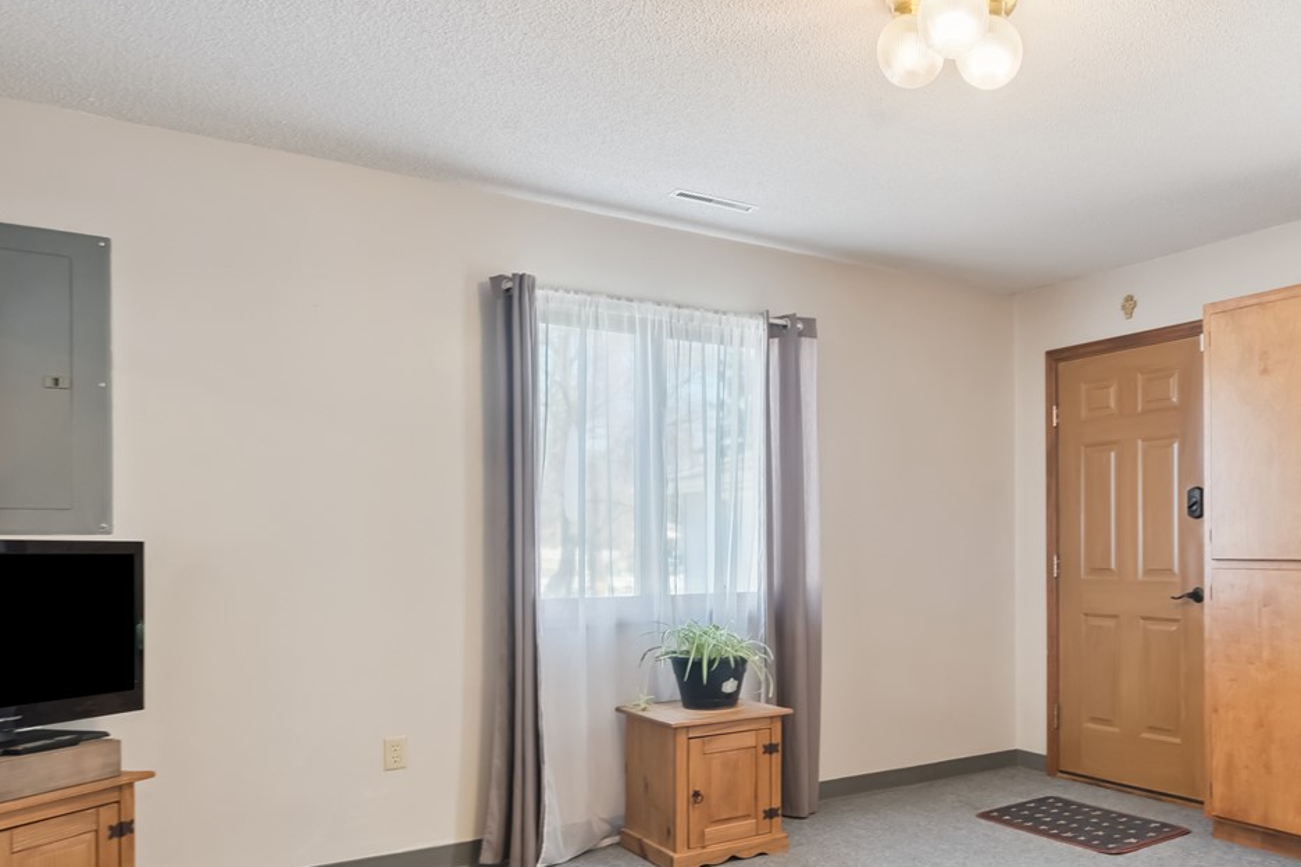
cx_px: 925
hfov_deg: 61.2
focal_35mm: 29
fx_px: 1048
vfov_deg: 44.7
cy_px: 531
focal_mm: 16
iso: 400
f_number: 10
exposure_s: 1/4
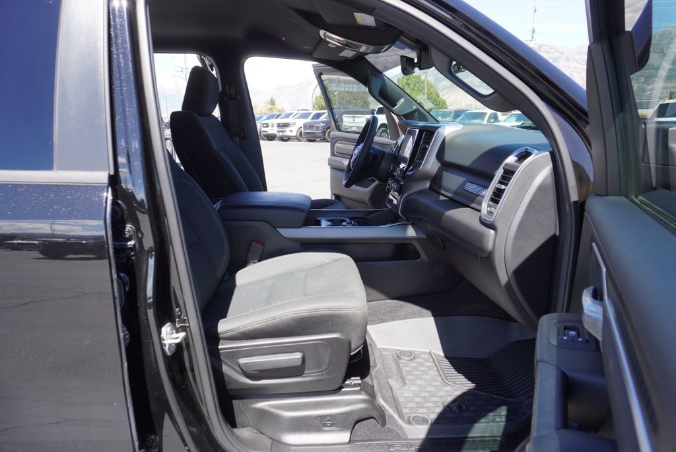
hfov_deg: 73.7
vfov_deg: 53.2
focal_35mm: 24
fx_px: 451
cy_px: 226
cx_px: 338
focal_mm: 16
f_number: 5.6
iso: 100
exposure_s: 1/125
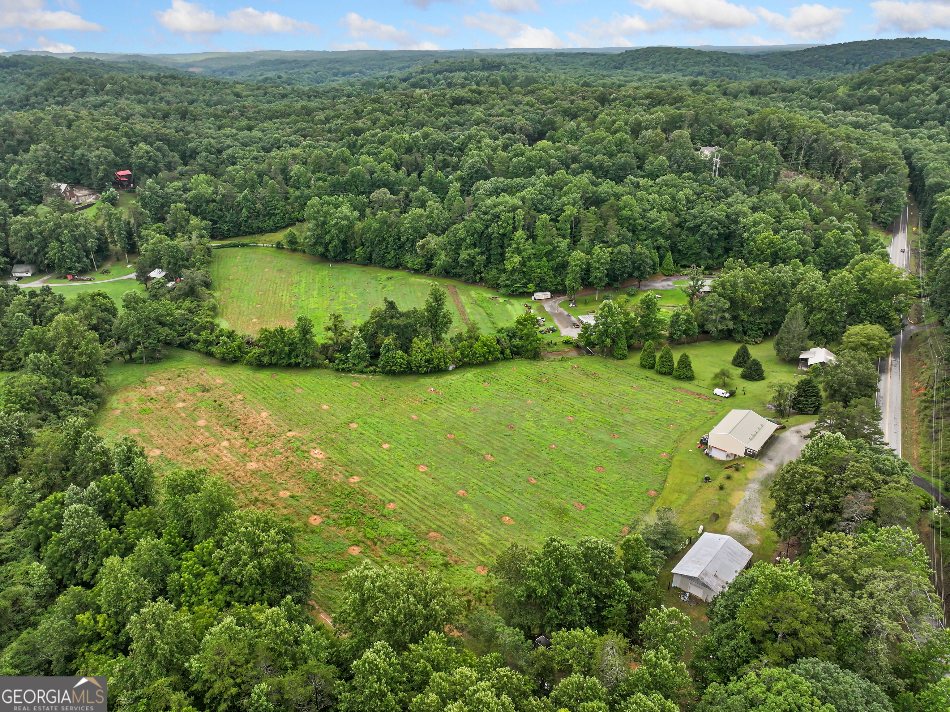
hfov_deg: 71.6
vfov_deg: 56.8
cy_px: 356
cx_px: 475
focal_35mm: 24
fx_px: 658
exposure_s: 1/1600
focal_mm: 12.29
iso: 140
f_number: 2.8
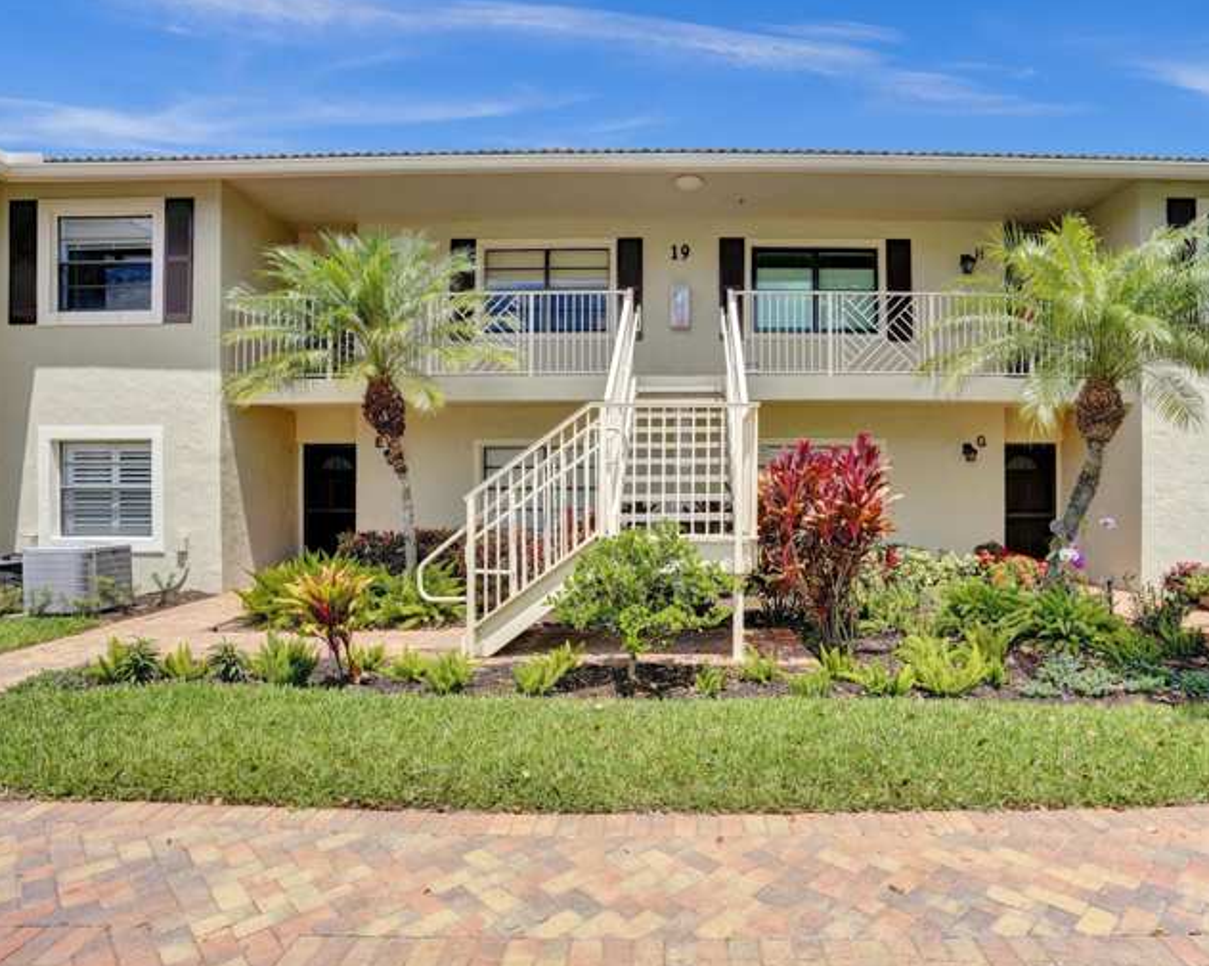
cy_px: 503
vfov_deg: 70.8
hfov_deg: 83.1
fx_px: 680
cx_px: 666
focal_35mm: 19
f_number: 4.5
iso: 800
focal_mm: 16
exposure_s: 1/5000
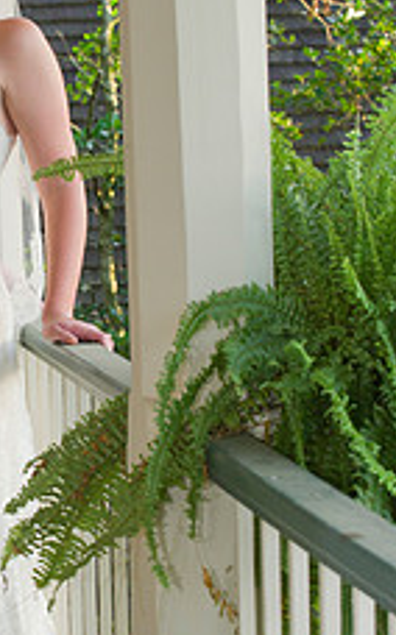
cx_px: -13
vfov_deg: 13.0
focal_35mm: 161
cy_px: 345
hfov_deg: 8.1
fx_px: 2787
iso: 400
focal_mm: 80
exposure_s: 1/60
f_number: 5.6
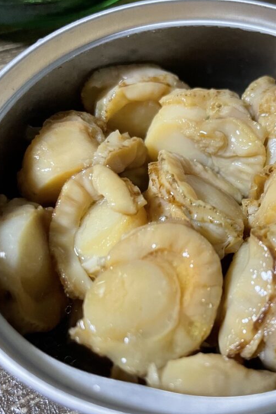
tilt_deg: -58.6
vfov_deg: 51.9
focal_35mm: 37
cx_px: 216
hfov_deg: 35.0
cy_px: 210
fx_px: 425
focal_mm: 4.2
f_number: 1.6
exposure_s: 1/60
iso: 400
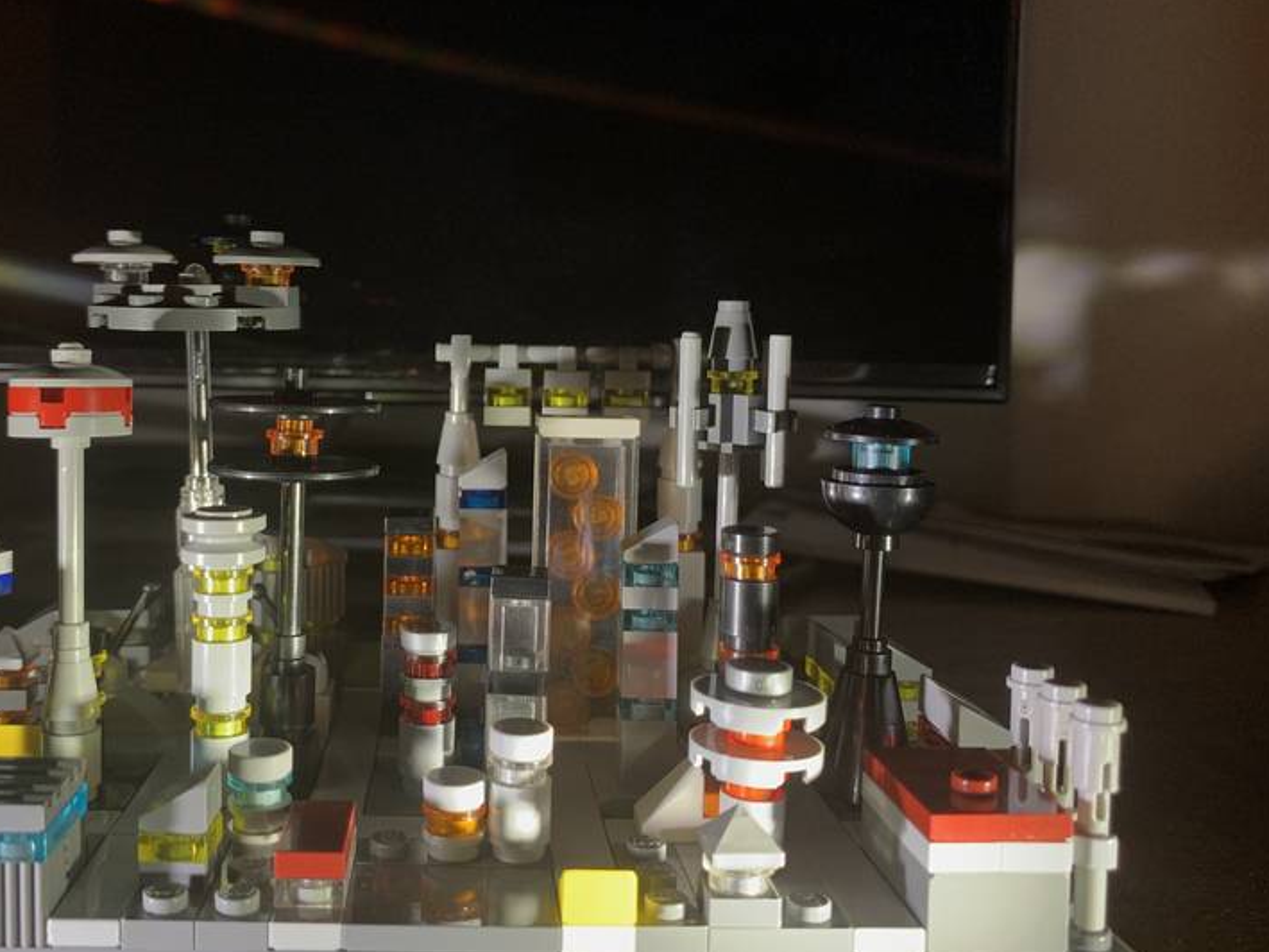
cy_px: 423
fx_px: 1210
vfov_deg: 42.9
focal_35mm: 33
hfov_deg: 54.7
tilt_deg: -4.4
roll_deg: -1.5
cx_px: 480
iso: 160
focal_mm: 4.25
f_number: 1.8
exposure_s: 1/60
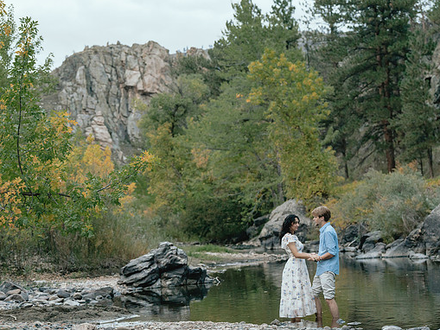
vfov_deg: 16.1
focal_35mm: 92
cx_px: 236
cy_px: 164
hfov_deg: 21.3
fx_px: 1170
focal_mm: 84
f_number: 3.5
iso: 1000
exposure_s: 1/200
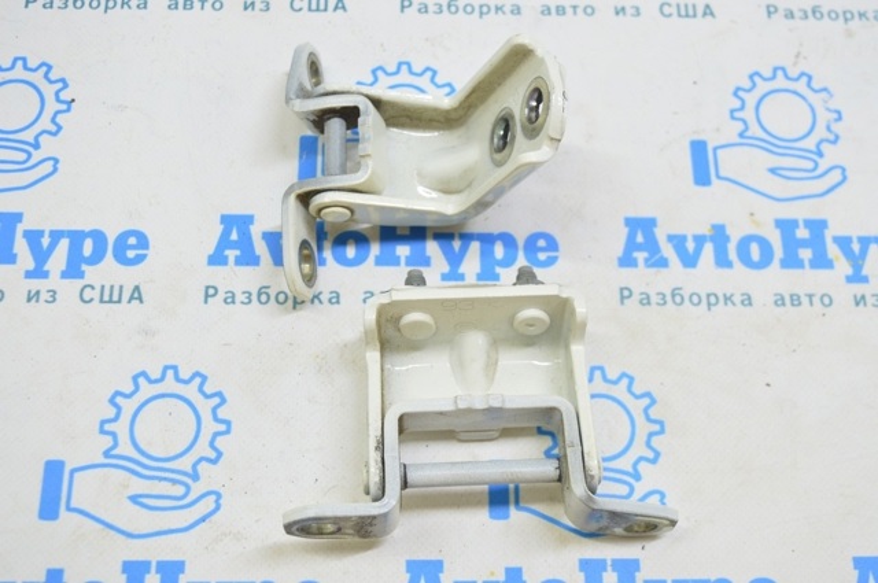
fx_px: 1096
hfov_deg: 43.7
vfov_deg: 29.8
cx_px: 439
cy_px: 292
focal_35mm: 45
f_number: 5.6
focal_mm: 30
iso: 400
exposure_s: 1/20
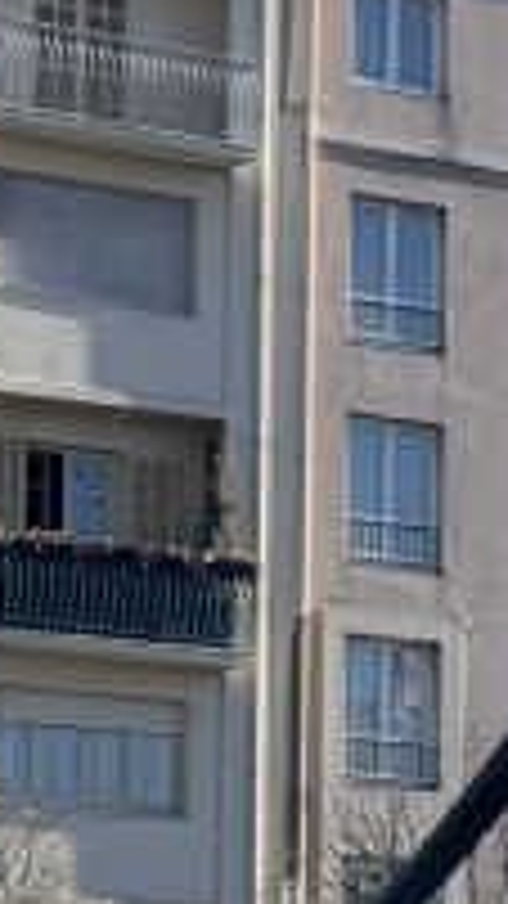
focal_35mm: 208
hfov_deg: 4.9
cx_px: 2378
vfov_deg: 10.1
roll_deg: -1.0
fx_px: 4983
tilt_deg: +1.3
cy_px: 1318
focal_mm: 6.76
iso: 80
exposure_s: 1/3802
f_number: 1.78
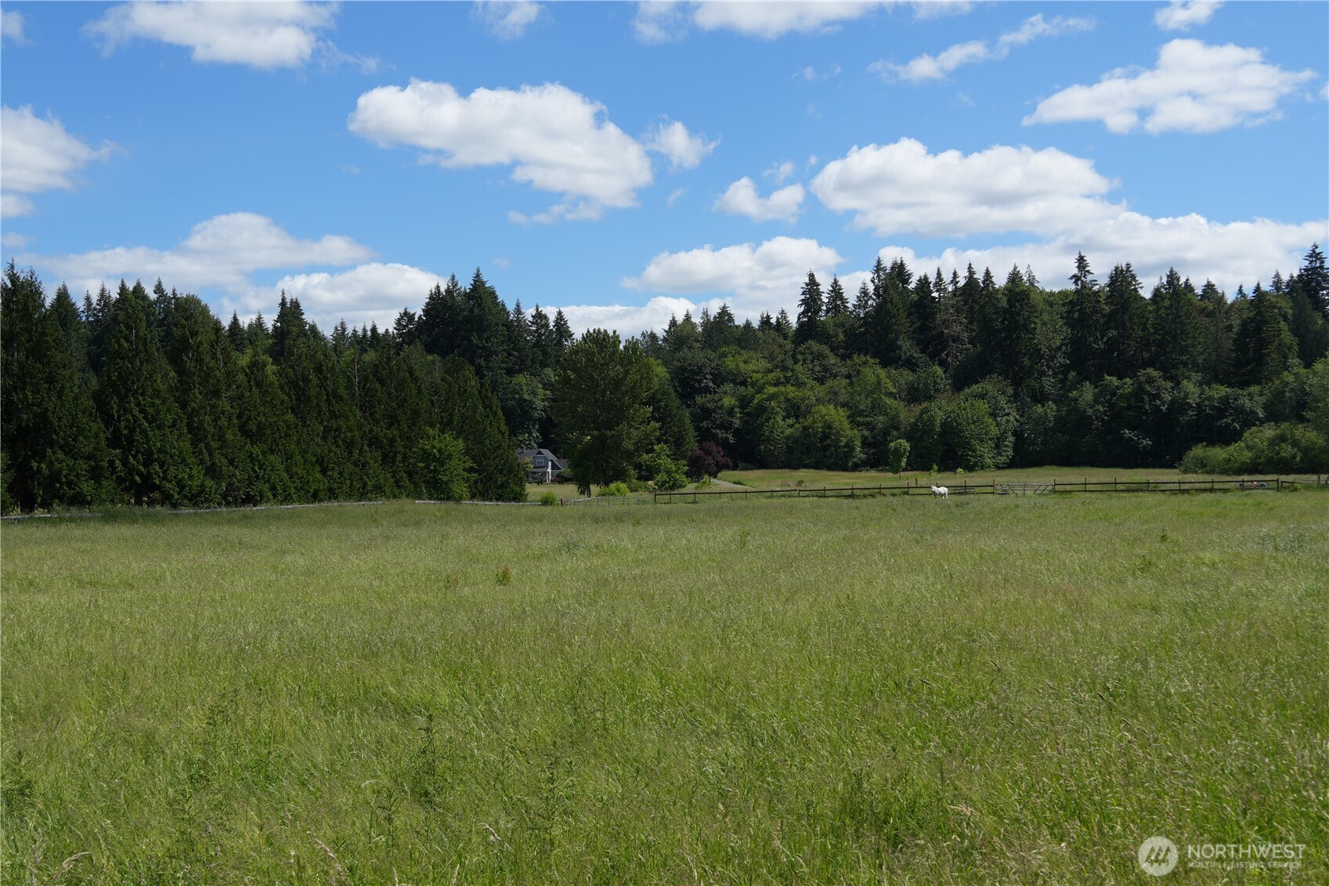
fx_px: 1550
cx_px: 664
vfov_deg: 31.9
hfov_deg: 46.4
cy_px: 443
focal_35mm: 42
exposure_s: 1/320
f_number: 8
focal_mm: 28
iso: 100
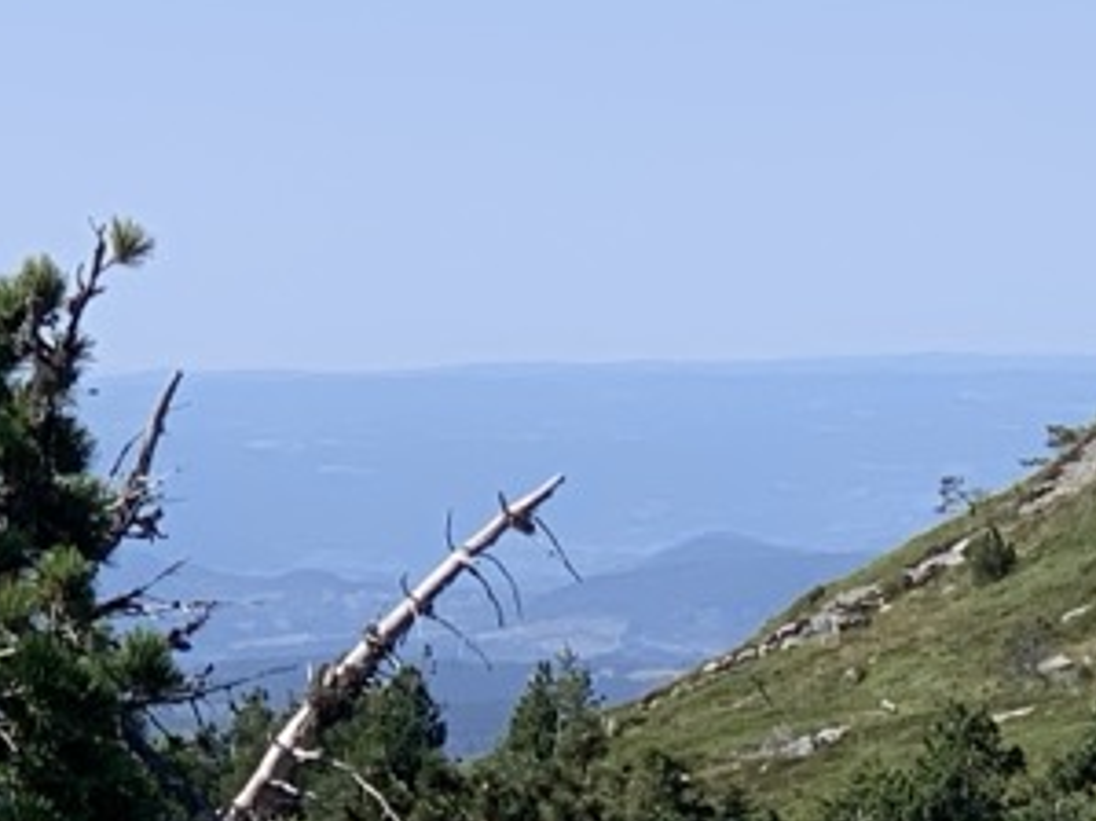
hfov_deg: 7.1
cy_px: 1089
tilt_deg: -5.8
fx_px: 8798
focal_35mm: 278
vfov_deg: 5.3
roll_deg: +1.1
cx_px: 1437
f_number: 2.4
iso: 16
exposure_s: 1/978
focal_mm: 6
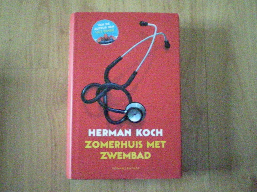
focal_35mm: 38
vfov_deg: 37.7
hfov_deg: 49.0
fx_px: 282
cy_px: 96
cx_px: 128
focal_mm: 6.3
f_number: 3.1
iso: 7200
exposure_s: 1/28
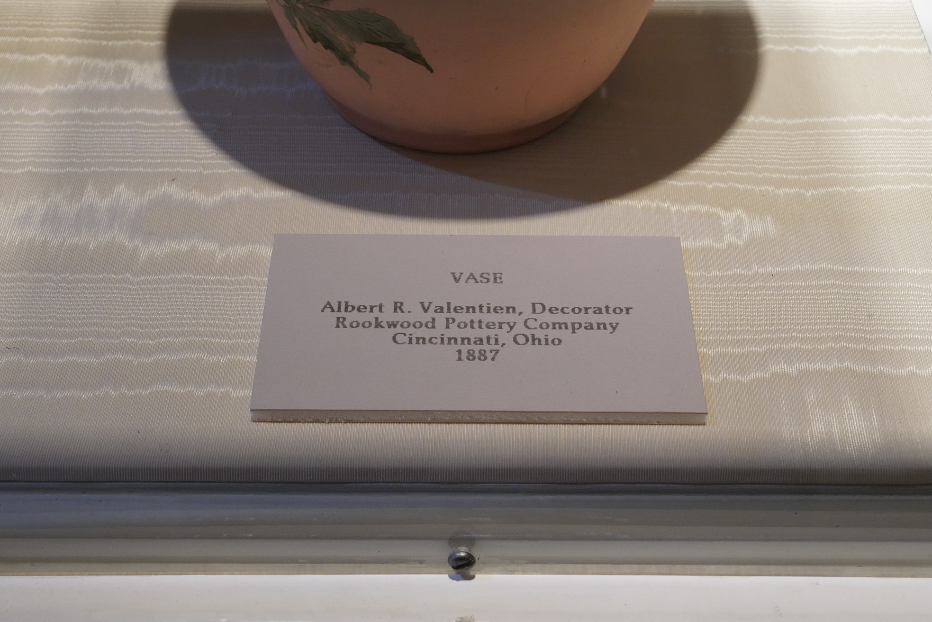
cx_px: 463
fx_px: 1579
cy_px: 312
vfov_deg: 22.3
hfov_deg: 32.9
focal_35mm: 61
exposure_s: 1/80
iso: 6400
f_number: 14
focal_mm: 60
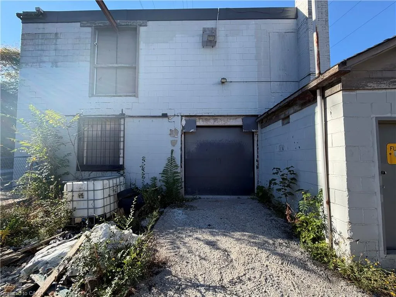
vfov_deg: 85.7
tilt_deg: +5.1
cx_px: 198
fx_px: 160
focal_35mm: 14
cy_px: 148
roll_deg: -0.8
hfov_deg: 102.1
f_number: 2.2
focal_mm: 2.22
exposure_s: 1/531
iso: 40
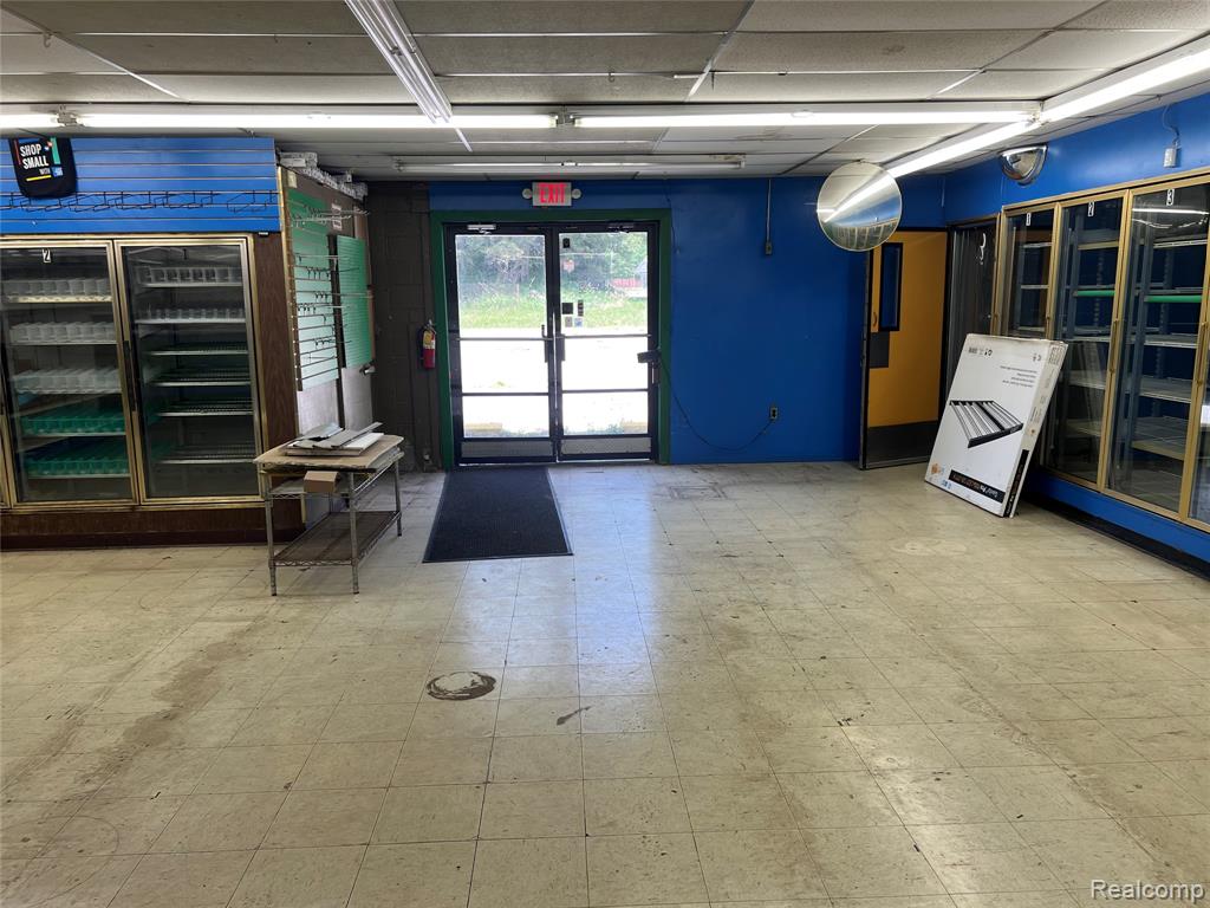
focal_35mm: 26
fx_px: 909
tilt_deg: -10.3
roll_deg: +1.3
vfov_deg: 53.1
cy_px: 454
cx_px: 605
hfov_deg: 67.3
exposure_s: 1/120
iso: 50
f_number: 1.5
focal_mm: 5.7
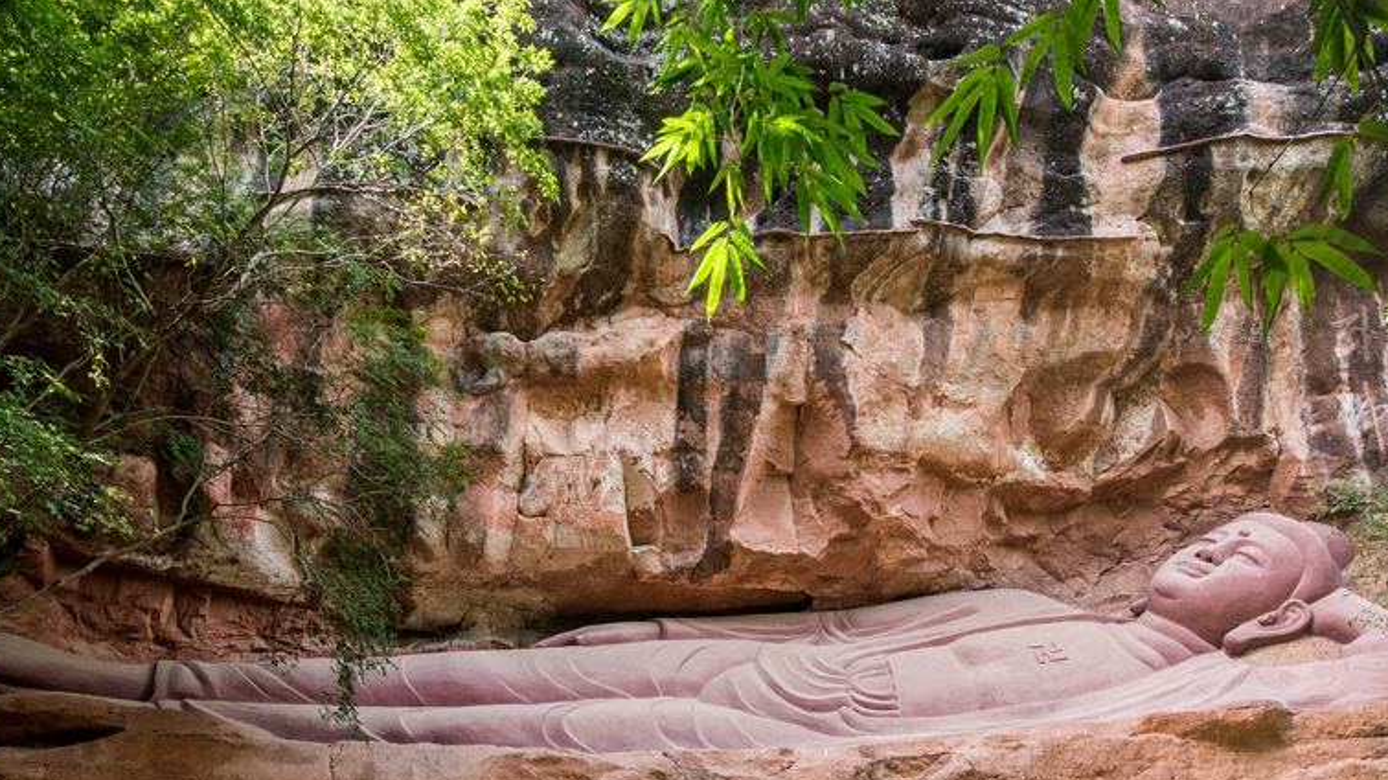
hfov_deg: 76.3
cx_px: 675
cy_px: 628
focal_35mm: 24
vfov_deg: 45.2
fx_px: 883
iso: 500
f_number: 9
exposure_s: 1/100
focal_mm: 16
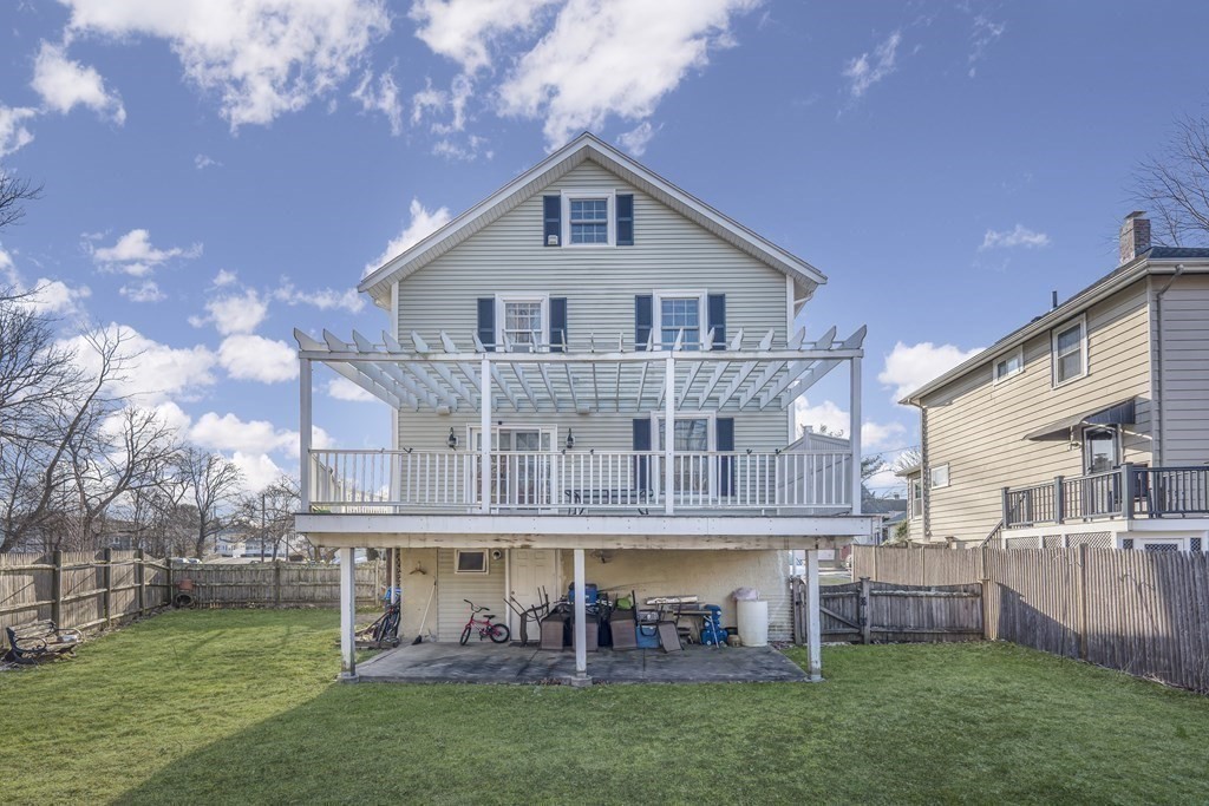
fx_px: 470
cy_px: 403
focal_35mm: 14
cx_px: 604
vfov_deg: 81.2
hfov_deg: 104.2
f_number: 4
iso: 160
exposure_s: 1/800
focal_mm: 14
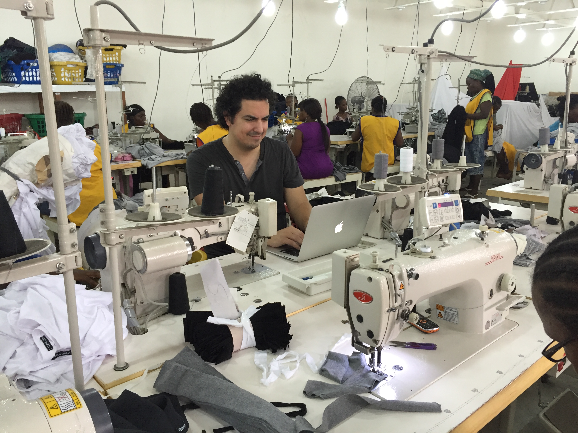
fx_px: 484
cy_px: 216
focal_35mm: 29
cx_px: 289
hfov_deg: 61.7
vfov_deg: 48.2
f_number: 2.2
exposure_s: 1/33
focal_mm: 4.15
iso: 64
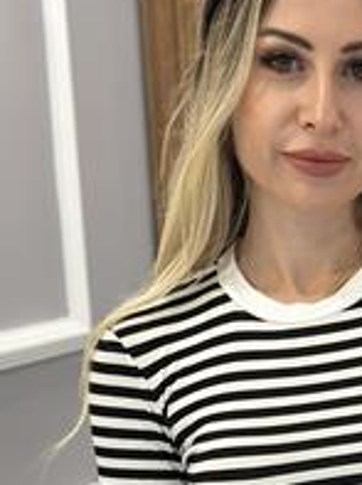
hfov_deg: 11.5
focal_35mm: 127
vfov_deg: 15.2
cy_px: 505
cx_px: 342
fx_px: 1777
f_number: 1.78
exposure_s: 1/100
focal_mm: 6.86
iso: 125
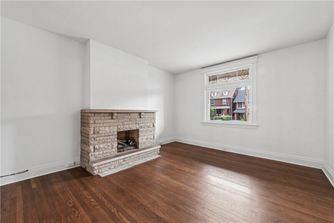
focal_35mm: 14
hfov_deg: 104.2
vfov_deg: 81.3
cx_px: 167
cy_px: 112
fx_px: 130
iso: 50
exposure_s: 1/3.33
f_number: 11
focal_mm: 14
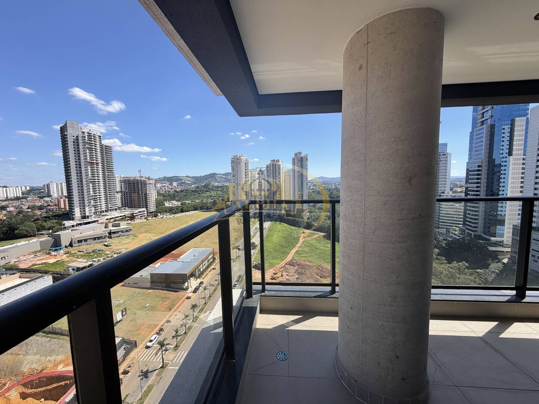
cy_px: 202
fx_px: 218
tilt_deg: -4.5
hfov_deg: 102.1
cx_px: 270
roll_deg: +0.7
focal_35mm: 14
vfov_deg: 85.7
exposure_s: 1/770
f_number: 2.2
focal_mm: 2.22
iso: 25
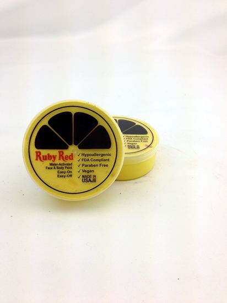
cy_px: 152
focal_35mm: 33
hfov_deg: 42.9
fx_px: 289
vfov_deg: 55.4
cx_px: 114
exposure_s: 1/181
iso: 50
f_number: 2.4
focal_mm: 4.12
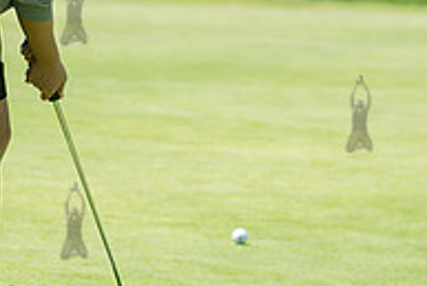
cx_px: 73
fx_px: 4000
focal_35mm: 337
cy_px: 6
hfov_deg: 6.1
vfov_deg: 4.1
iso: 100
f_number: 3.5
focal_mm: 112
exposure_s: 1/800
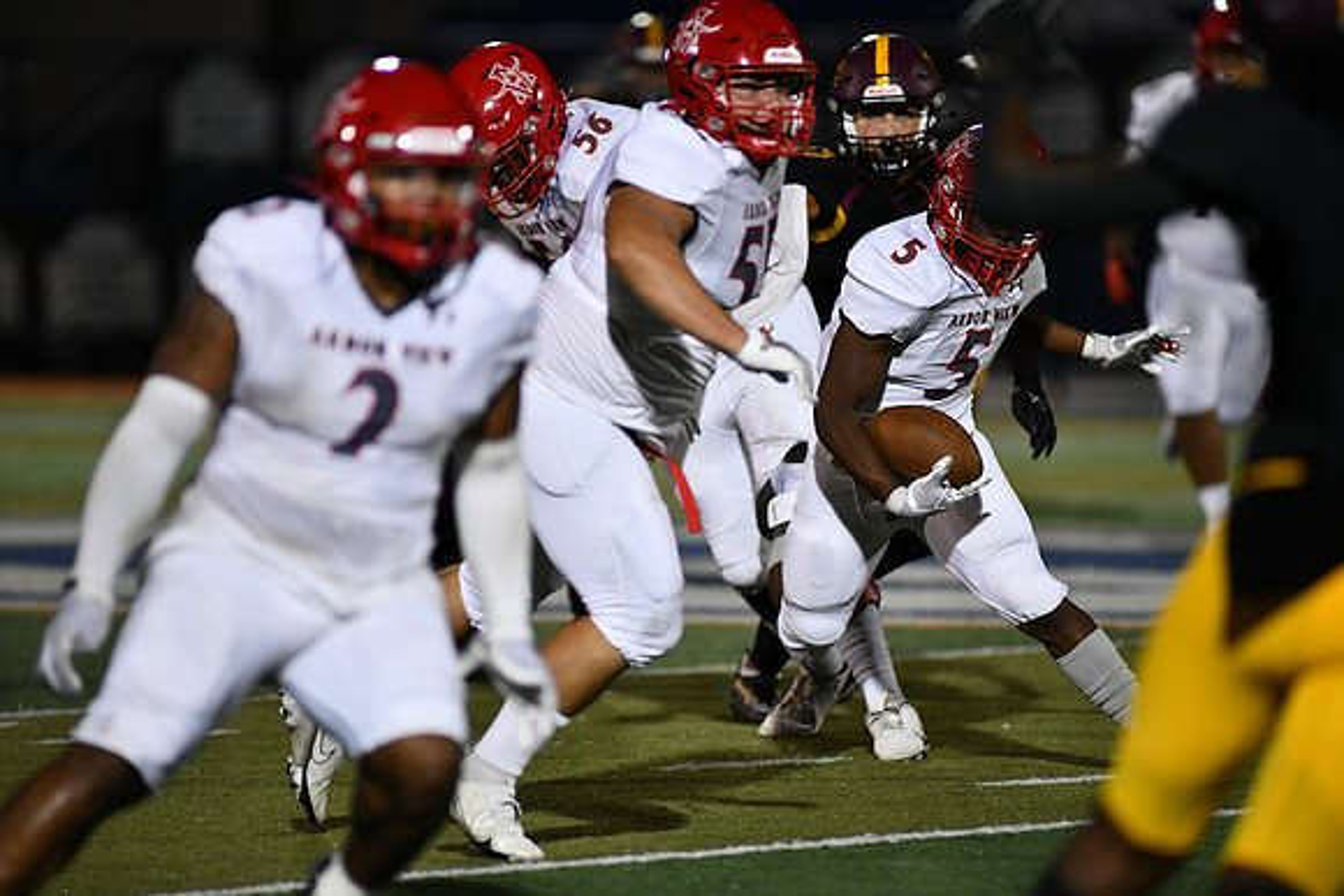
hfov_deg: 6.9
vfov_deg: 4.6
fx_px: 11202
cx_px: 672
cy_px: 448
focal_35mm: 300
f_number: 2.8
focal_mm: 300
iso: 1600
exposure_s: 1/1000
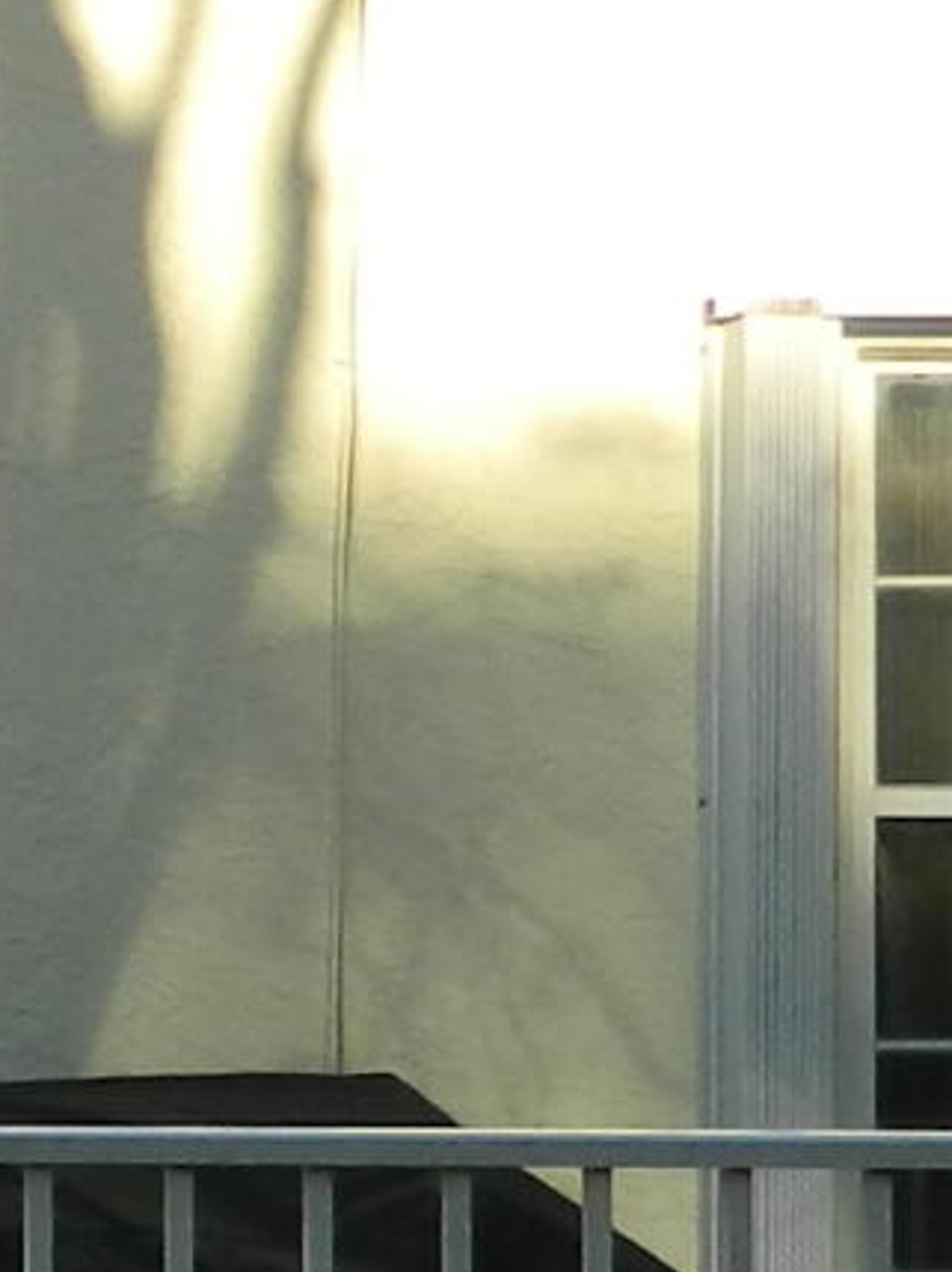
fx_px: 6427
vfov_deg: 11.3
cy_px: 1020
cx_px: -1803
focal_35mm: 175
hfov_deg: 7.5
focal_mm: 4.5
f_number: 3.1
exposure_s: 1/400
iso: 80
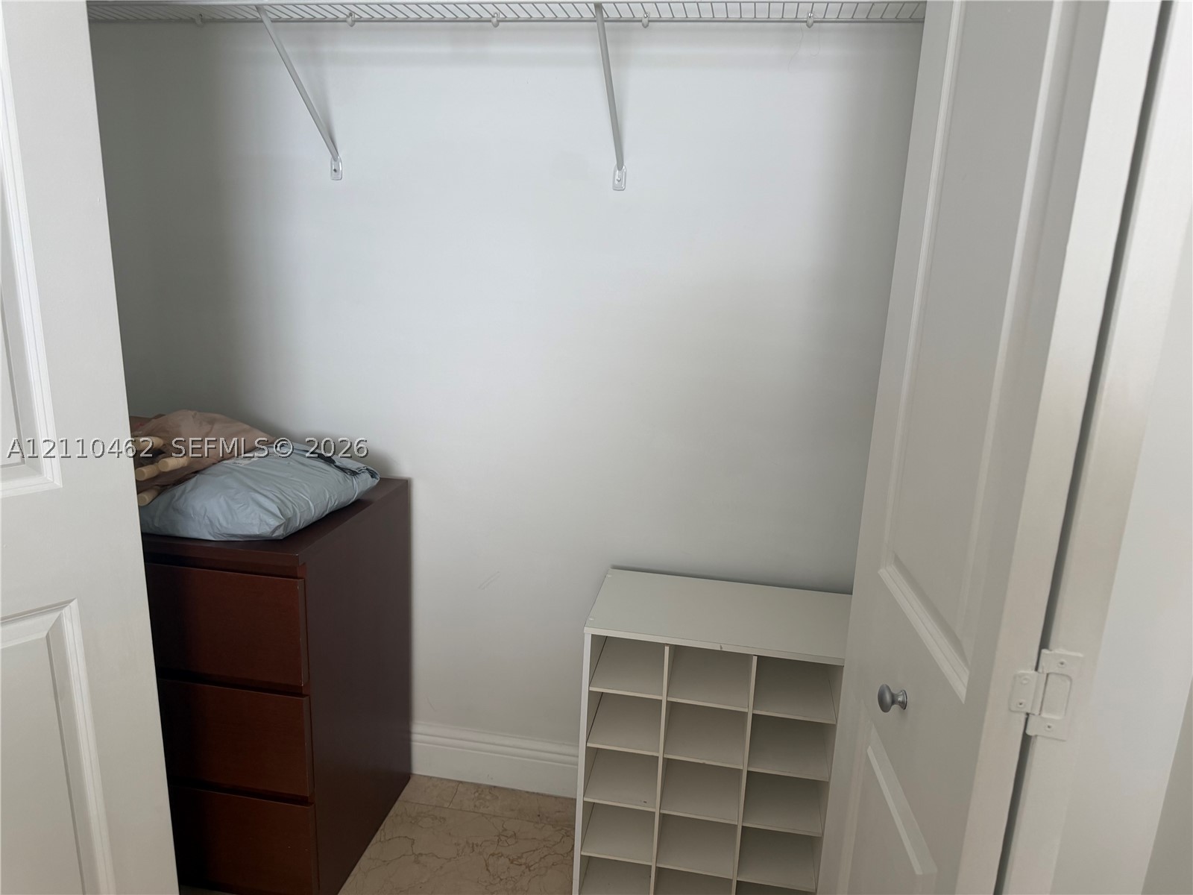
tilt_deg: -14.3
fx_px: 827
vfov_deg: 56.8
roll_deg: -2.3
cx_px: 596
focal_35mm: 24
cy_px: 448
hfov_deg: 71.6
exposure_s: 1/60
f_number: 1.78
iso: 125
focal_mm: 6.76
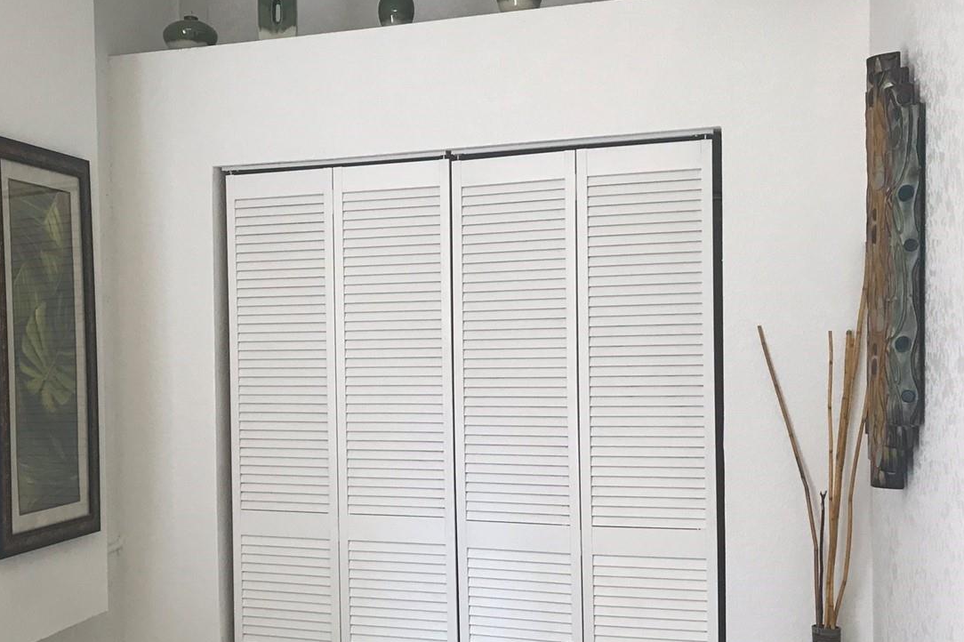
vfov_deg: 31.1
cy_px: 388
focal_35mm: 43
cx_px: 319
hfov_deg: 44.8
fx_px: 1151
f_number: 1.8
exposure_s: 1/40
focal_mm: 3.99
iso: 25
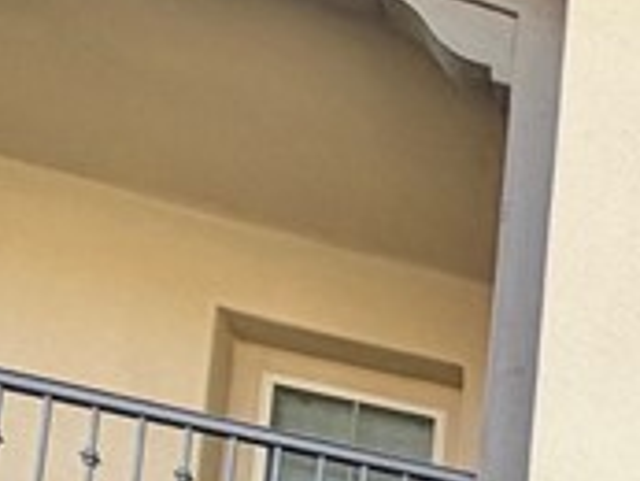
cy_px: 1314
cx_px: 1535
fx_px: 1536
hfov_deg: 14.8
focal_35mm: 83
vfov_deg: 12.1
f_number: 2.2
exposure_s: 1/195
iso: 40
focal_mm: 2.22
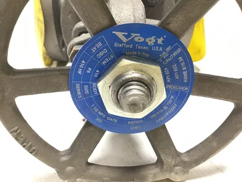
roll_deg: +0.9
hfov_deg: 58.4
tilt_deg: -33.7
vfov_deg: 45.4
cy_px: 91
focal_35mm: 31
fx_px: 217
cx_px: 121
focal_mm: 3.3
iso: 25
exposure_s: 1/30
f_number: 2.4
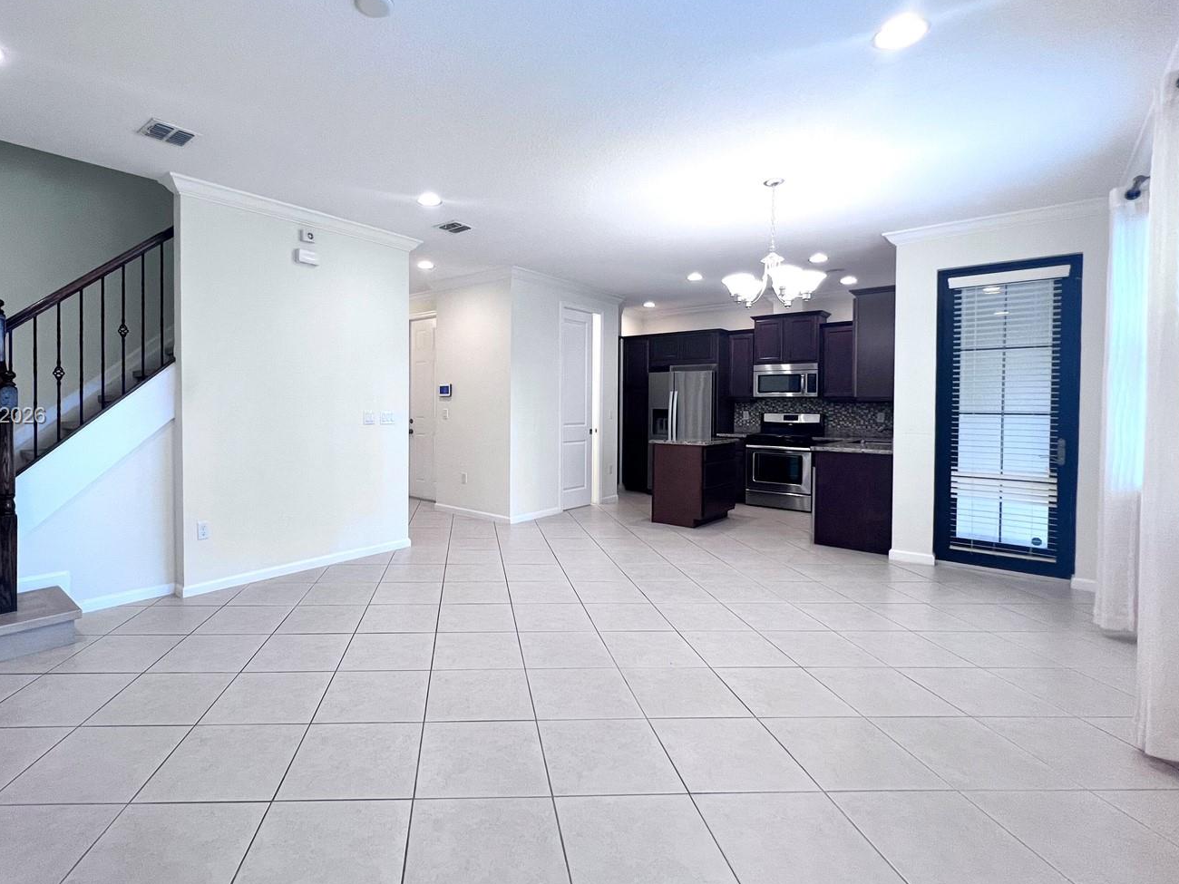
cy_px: 417
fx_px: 545
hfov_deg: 93.6
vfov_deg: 78.0
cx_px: 489
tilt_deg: -1.6
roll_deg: +0.0
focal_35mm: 16
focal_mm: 1.57
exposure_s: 1/120
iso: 160
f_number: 1.8
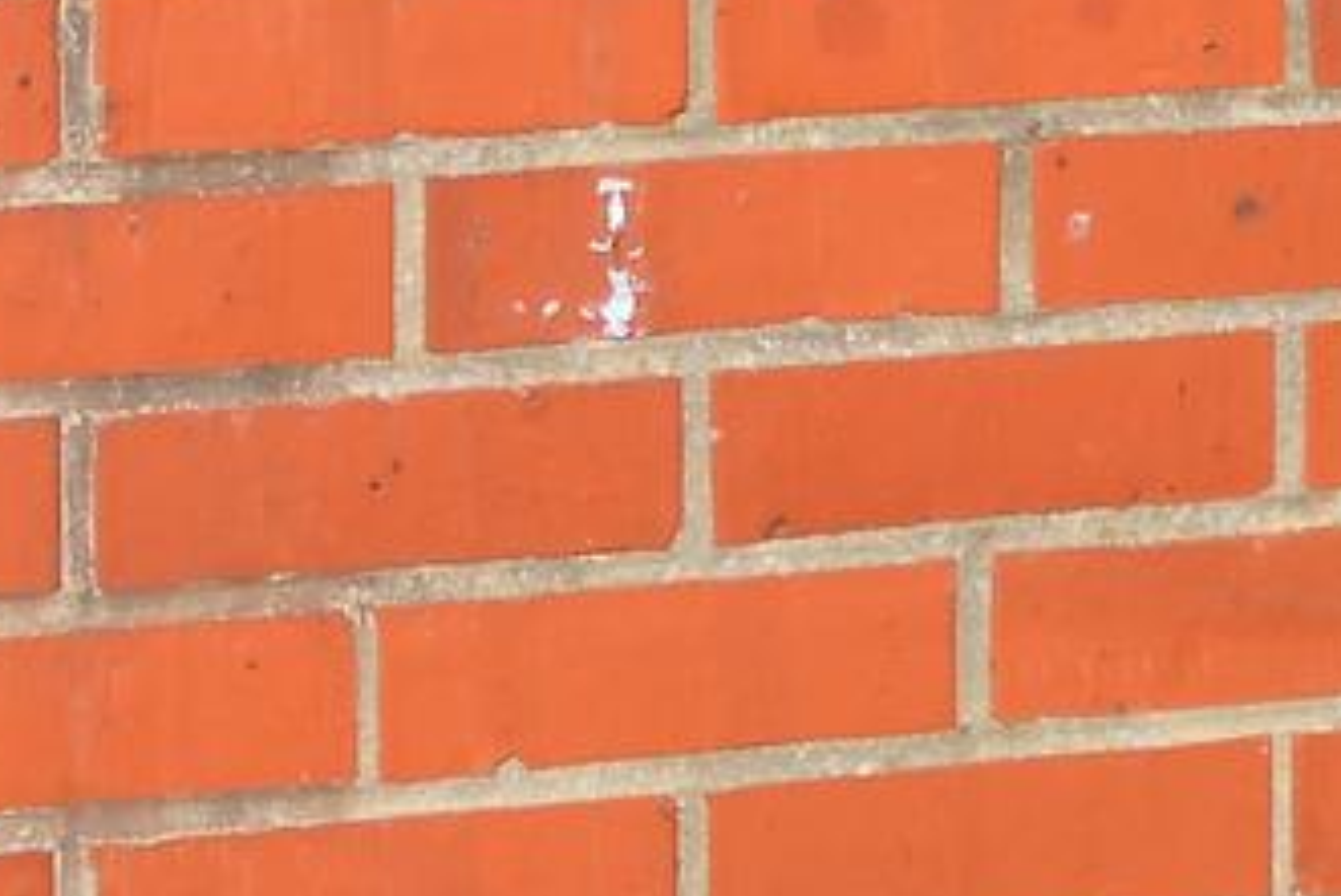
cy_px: -1494
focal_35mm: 167
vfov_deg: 7.5
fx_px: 6223
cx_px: -579
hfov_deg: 11.8
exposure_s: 1/200
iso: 100
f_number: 11
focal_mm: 18
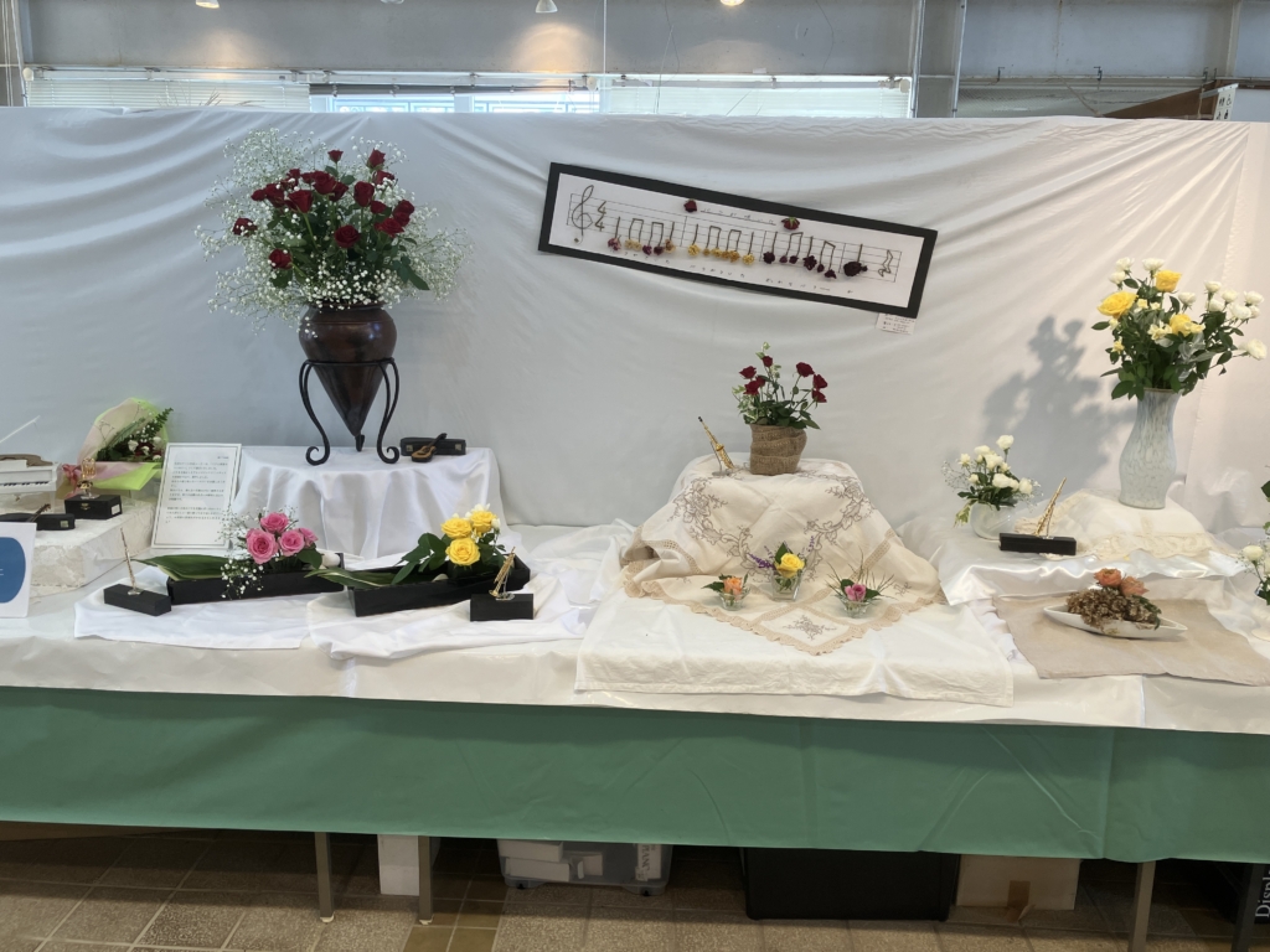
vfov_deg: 49.7
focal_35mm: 28
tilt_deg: -13.0
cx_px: 635
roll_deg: -0.7
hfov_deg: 63.4
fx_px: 1027
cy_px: 476
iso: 40
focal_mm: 3.99
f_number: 1.8
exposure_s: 1/100
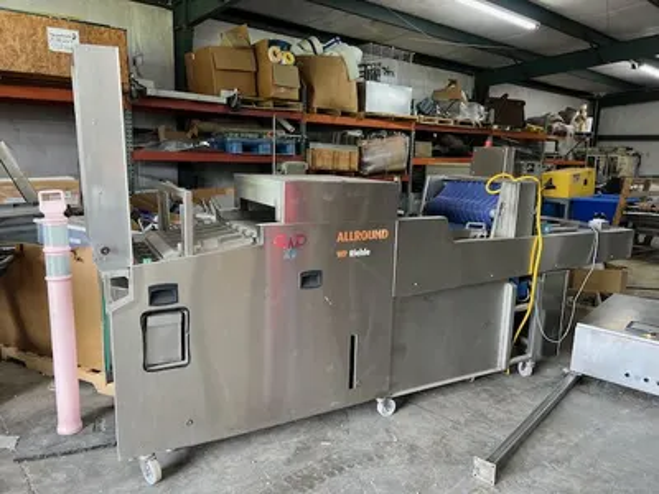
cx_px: 330
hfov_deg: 67.3
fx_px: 495
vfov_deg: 53.1
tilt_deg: -10.7
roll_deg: -1.6
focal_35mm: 26
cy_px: 247
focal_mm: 5.7
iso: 64
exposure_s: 1/60
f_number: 1.5
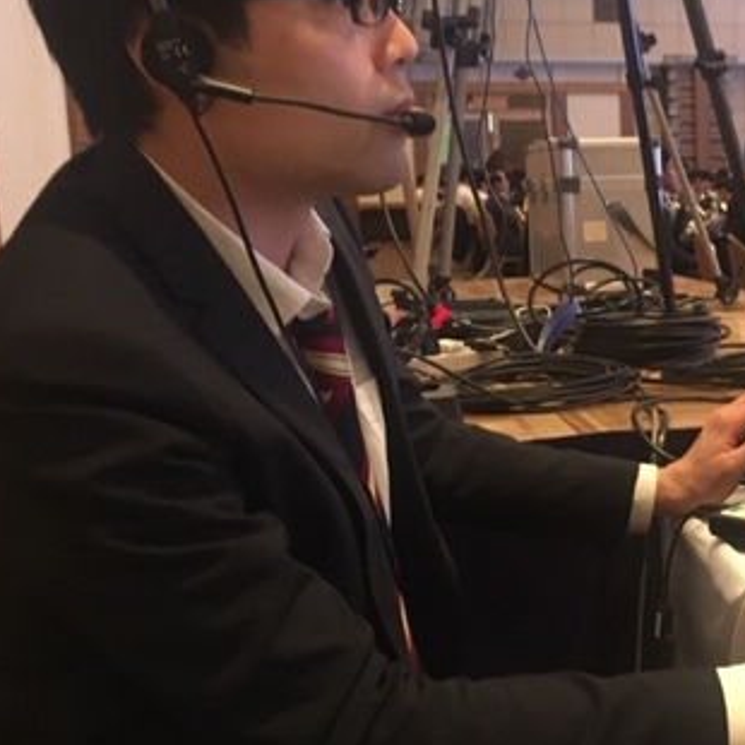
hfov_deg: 30.3
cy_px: 365
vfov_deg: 32.2
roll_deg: +1.0
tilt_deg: -7.1
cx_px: 721
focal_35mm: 53
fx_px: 1291
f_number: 2.2
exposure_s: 1/15
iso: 400
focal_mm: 4.15
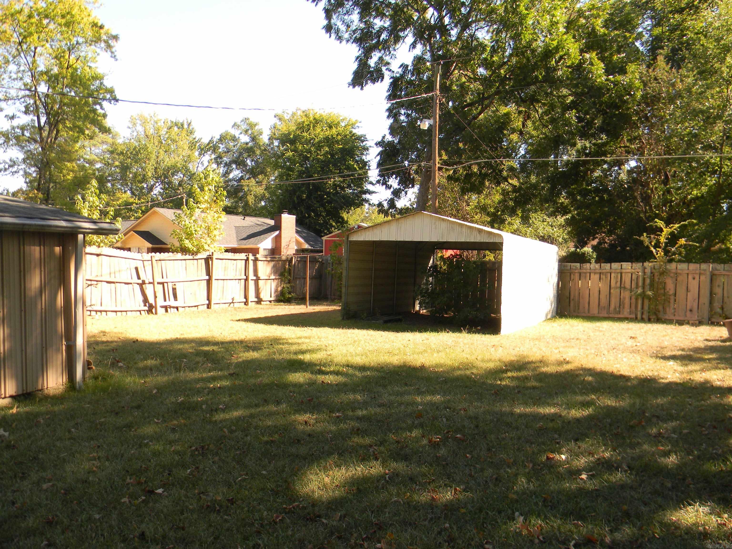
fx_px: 592
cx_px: 366
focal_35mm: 28
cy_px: 274
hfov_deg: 63.4
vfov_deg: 49.7
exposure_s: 1/158
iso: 80
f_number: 3.5
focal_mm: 5
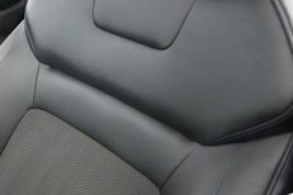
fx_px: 382
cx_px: -66
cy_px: 48
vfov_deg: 28.2
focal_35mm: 47
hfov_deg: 33.4
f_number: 2.8
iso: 12800
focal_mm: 17
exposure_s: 1/40
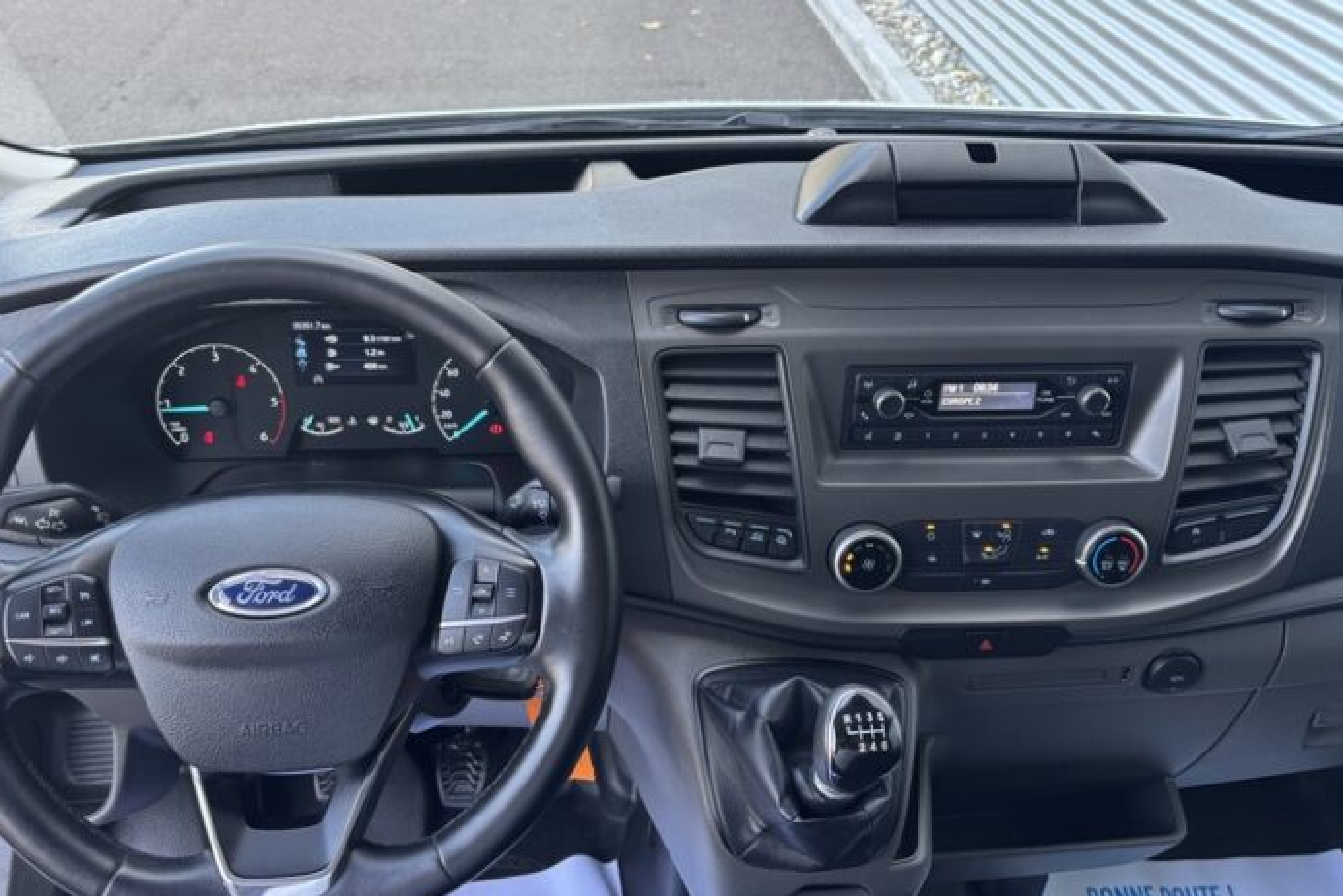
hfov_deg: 61.9
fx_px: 1120
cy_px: 450
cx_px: 640
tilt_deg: -36.6
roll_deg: -1.8
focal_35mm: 30
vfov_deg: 43.6
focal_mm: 5.96
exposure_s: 1/114
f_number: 1.6
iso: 125
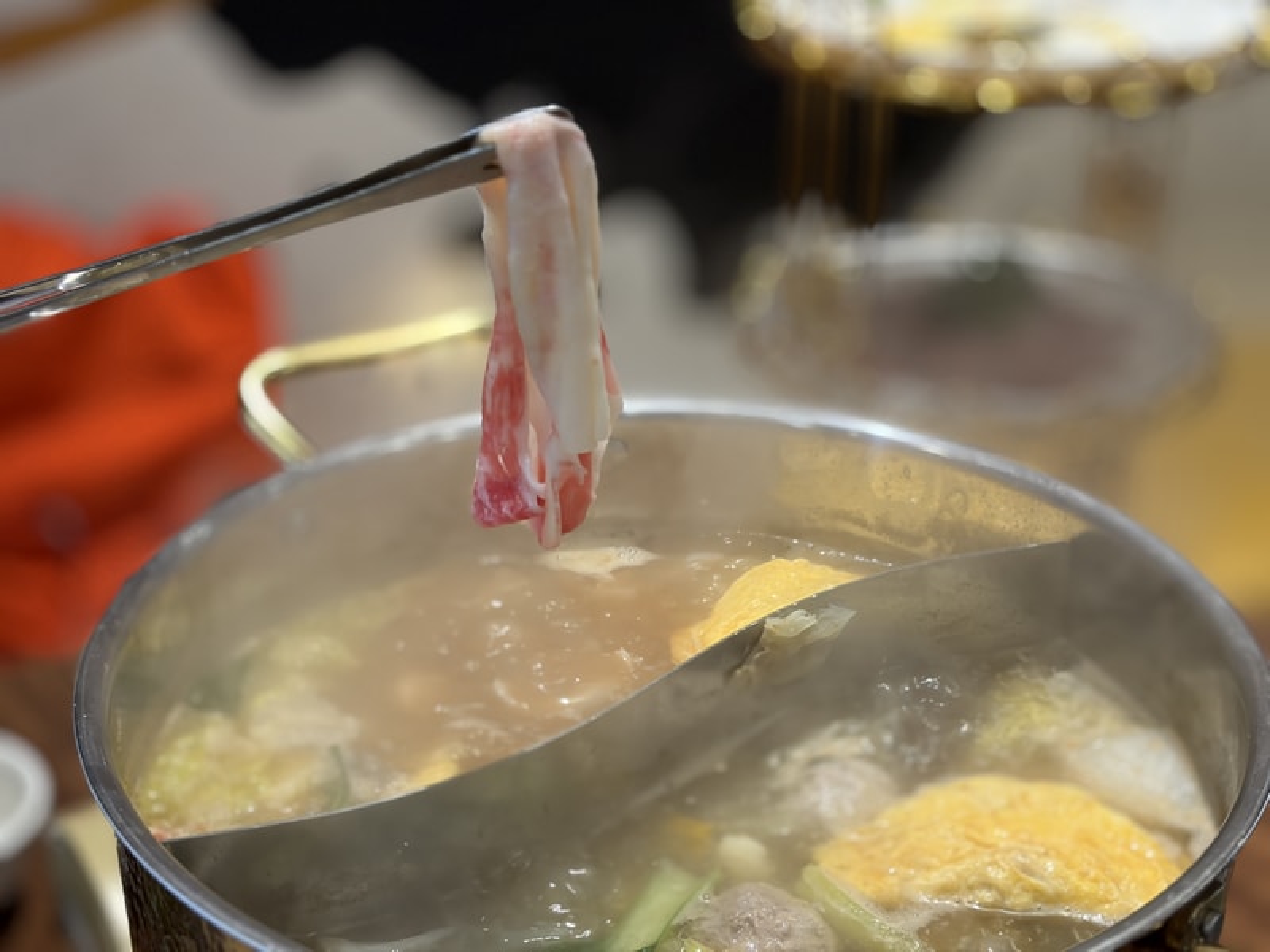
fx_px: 1908
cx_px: 635
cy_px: 476
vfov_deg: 28.0
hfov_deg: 36.8
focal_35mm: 52
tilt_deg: -25.1
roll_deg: -0.2
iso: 80
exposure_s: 1/60
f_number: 1.6
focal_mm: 5.96
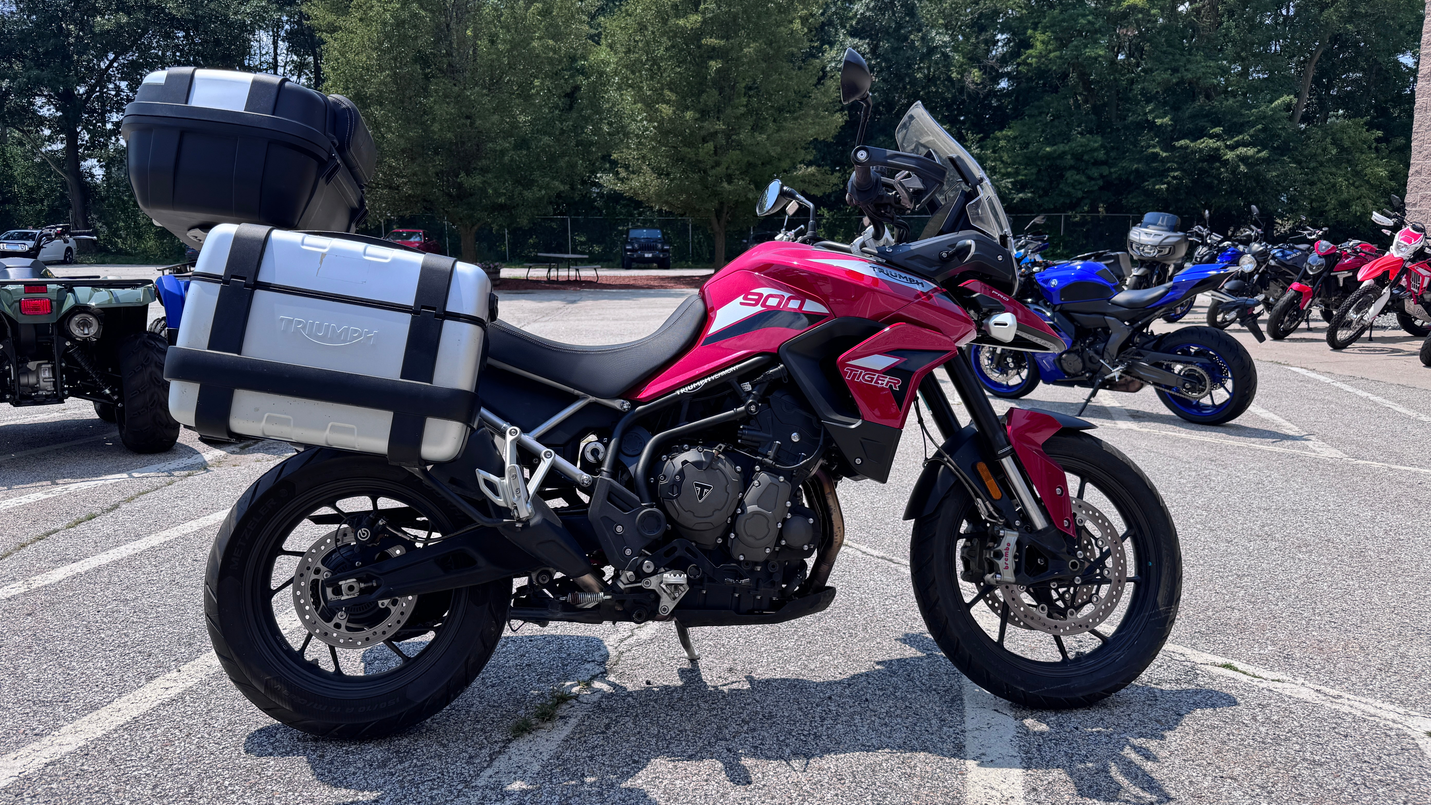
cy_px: 391
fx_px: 1025
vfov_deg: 42.9
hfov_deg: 69.9
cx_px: 708
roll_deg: -0.4
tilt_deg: -9.7
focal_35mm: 27
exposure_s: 1/3802
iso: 80
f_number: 1.78
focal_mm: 6.76
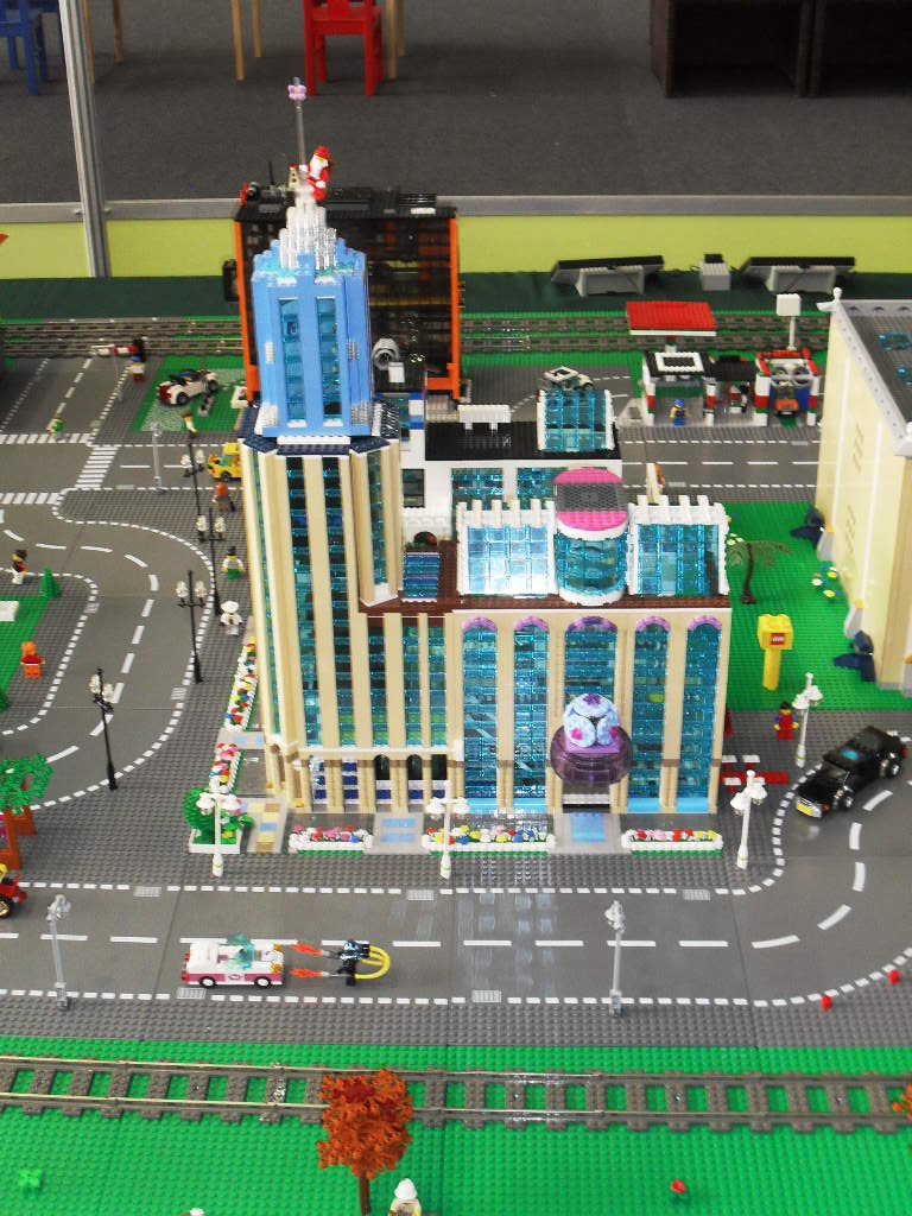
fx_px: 1721
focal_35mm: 49
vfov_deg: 38.9
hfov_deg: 29.7
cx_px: 456
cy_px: 608
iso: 200
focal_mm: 8.7
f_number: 3.9
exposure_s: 1/45
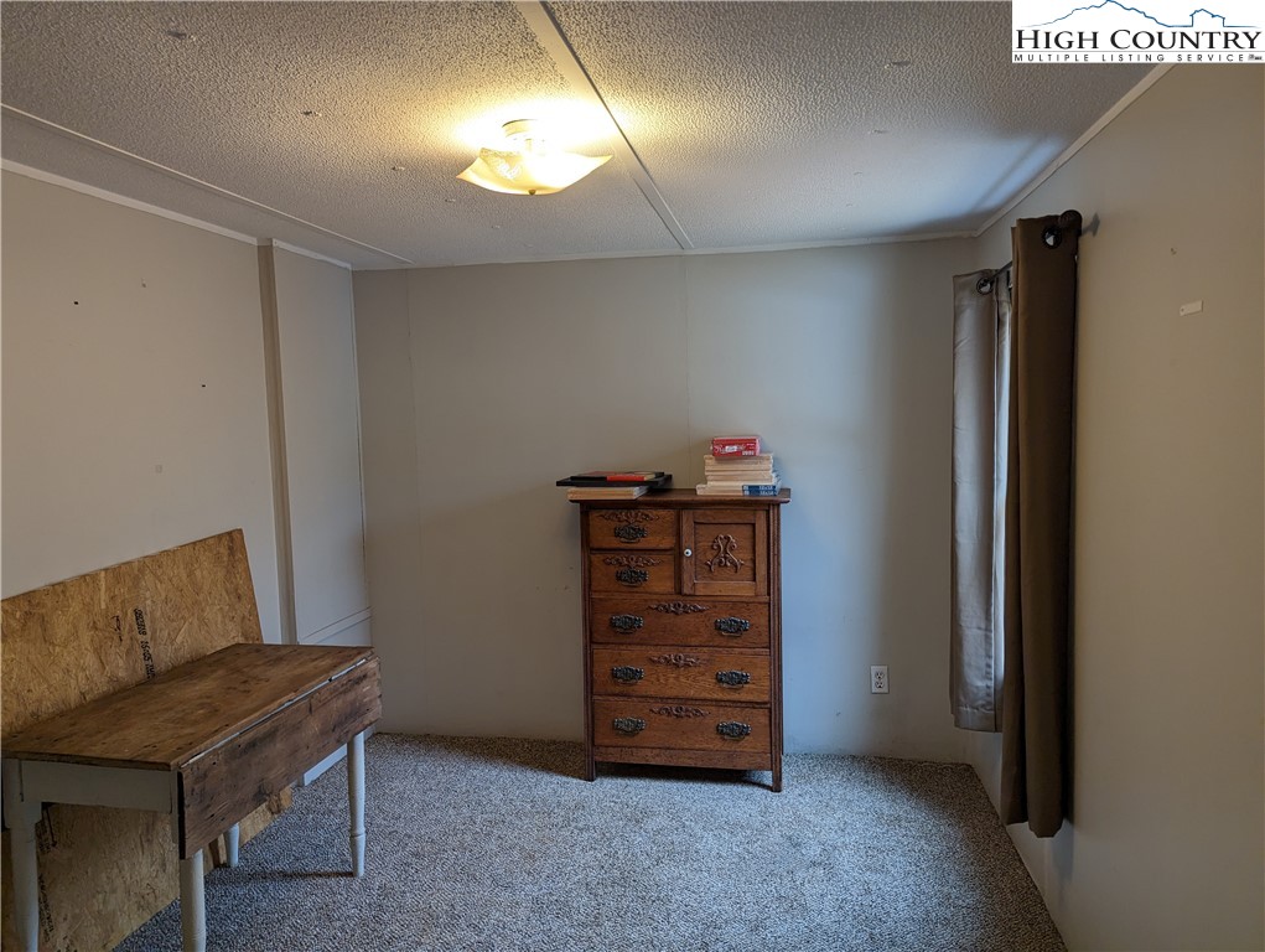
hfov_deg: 71.5
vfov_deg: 56.9
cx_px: 632
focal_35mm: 24
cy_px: 476
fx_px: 878
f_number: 1.85
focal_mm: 6.81
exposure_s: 1/120
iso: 151
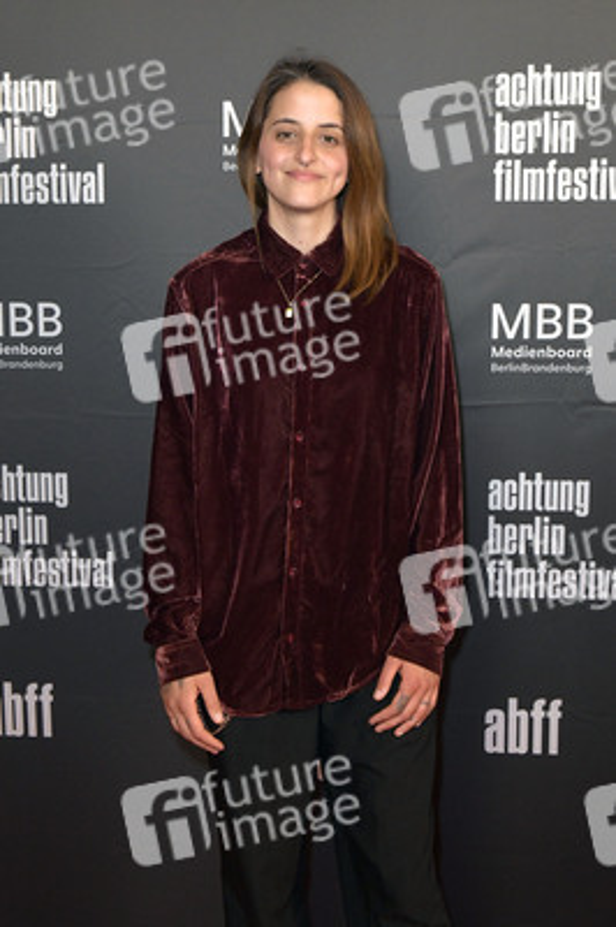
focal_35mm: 40
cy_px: 464
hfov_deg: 33.3
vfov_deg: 48.5
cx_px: 308
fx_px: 1028
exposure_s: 1/250
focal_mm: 40
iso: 1600
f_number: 6.3
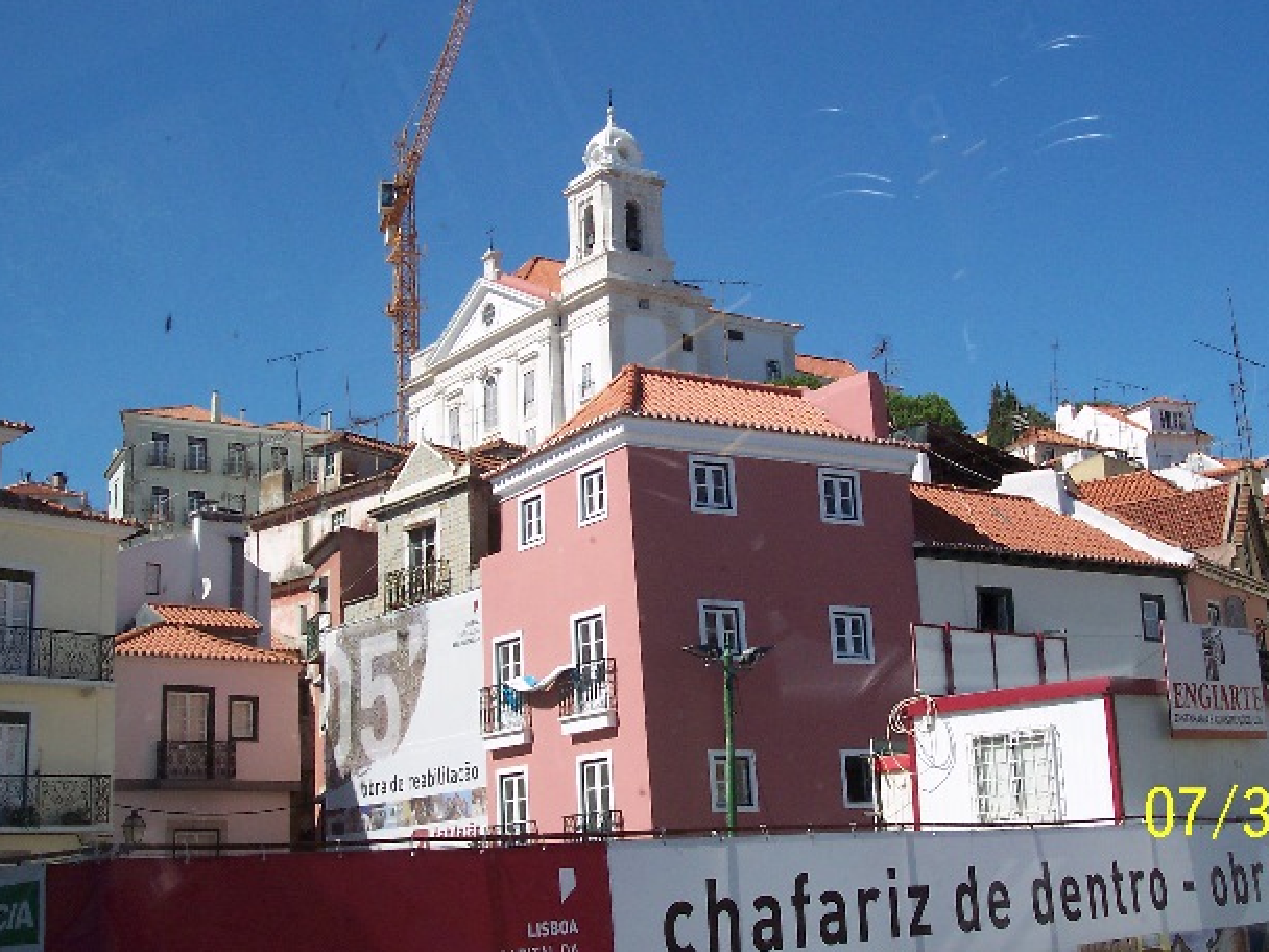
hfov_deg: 38.1
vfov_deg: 29.0
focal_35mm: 50
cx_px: 716
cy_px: 342
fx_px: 1833
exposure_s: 1/1000
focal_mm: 8
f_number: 4.8
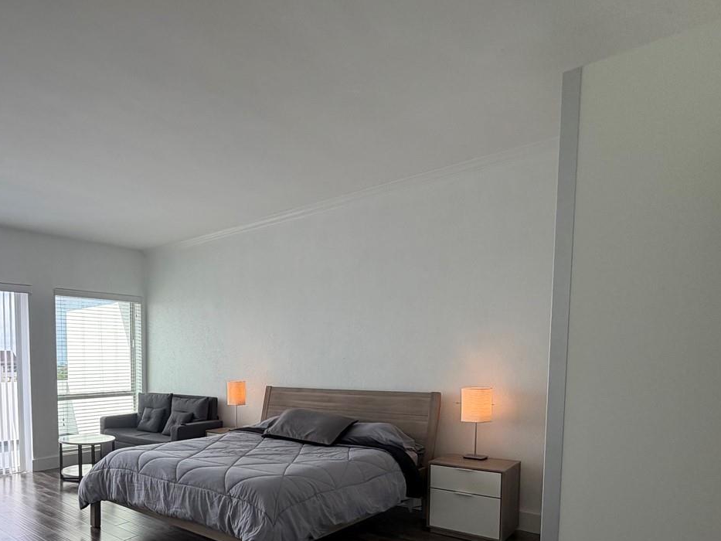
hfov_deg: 64.4
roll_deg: +0.5
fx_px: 500
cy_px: 401
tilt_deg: -4.5
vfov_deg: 54.4
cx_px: 131
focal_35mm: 24
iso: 50
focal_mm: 2.22
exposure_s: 1/176
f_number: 2.2
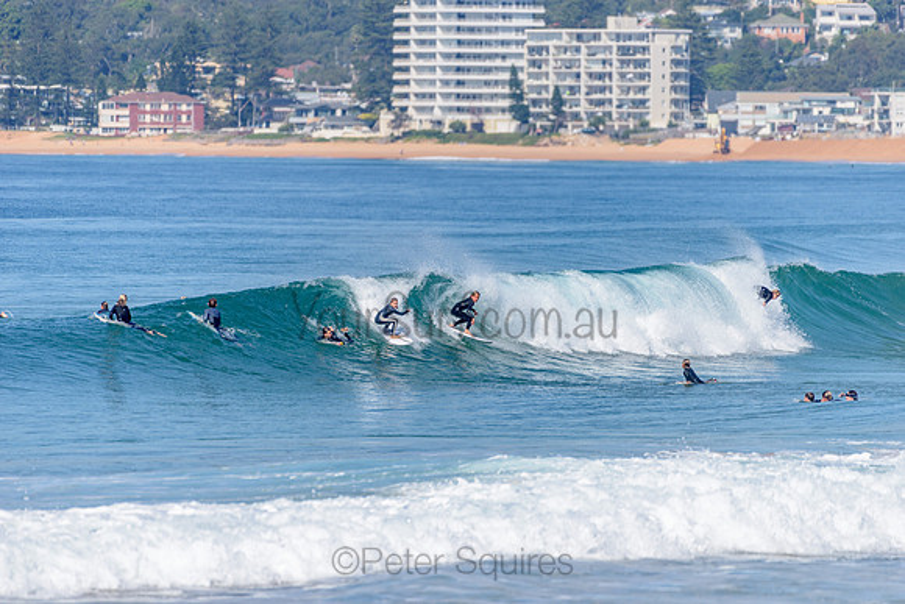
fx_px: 12572
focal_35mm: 500
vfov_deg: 2.8
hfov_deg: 4.1
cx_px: 452
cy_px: 302
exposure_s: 1/2000
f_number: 5.6
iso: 110
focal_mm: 500
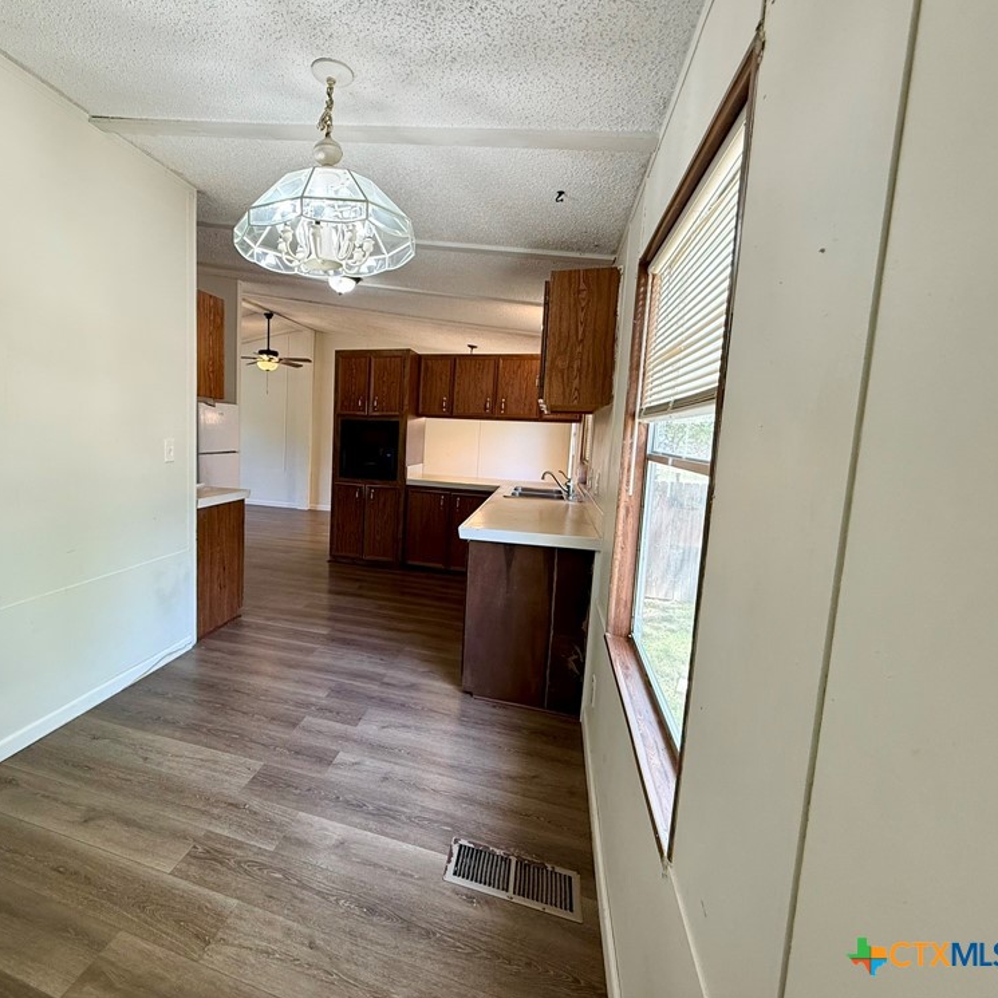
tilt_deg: -5.4
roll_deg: -2.2
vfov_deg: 84.0
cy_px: 489
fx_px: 555
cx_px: 356
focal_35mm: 17
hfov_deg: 81.9
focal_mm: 2.22
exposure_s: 1/120
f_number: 2.2
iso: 160
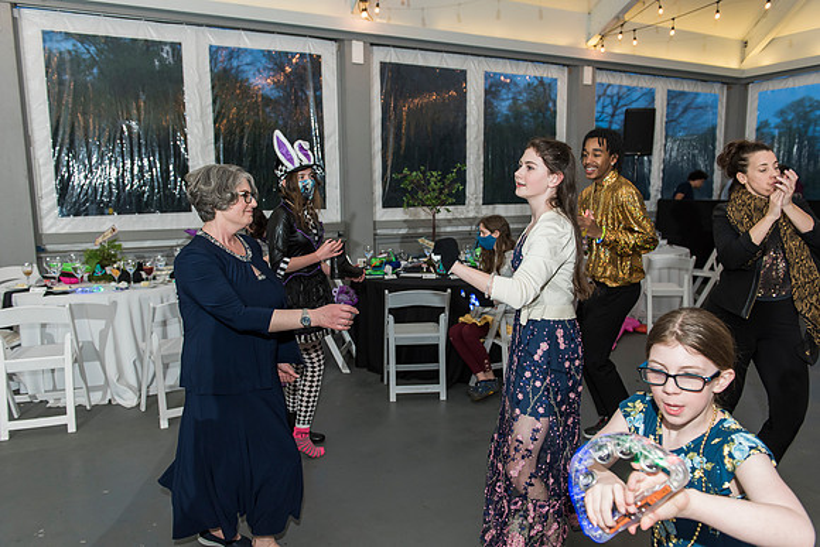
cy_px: 274
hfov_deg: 67.4
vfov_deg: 48.0
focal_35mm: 27
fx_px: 615
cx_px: 410
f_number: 4
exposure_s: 1/100
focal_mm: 27
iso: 800
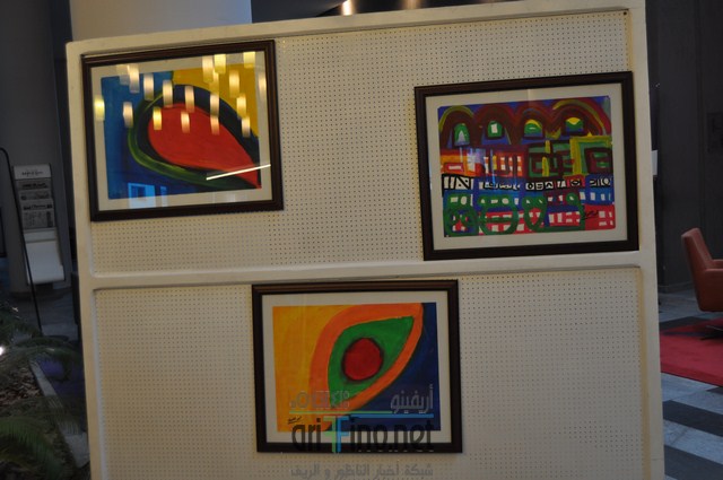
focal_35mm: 39
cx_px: 362
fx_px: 782
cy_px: 240
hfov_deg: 49.6
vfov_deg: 34.1
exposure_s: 1/60
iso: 400
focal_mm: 26
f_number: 4
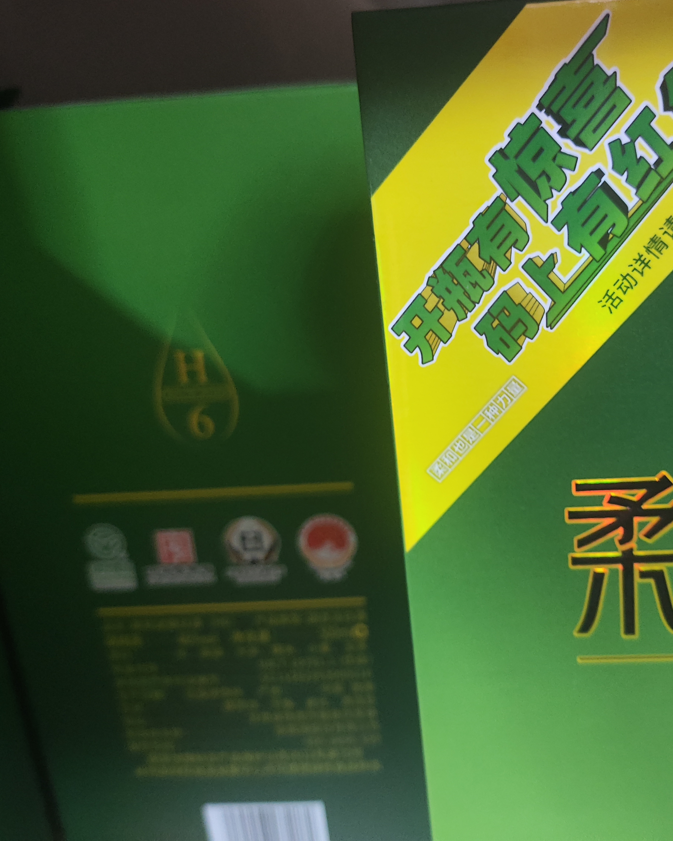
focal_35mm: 32
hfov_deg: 44.9
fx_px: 797
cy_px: 413
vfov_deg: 55.7
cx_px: 468
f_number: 1.8
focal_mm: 4.68
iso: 800
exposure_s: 1/25
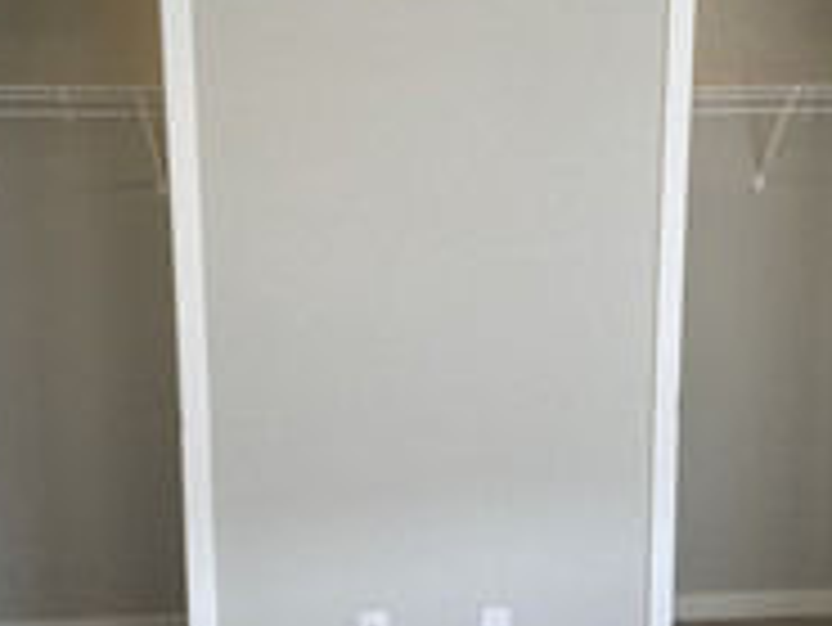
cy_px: 338
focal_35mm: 48
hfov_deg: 39.6
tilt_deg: -15.7
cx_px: 454
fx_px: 1154
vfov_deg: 30.3
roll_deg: +0.9
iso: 80
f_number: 1.8
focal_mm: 4.25
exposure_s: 1/120
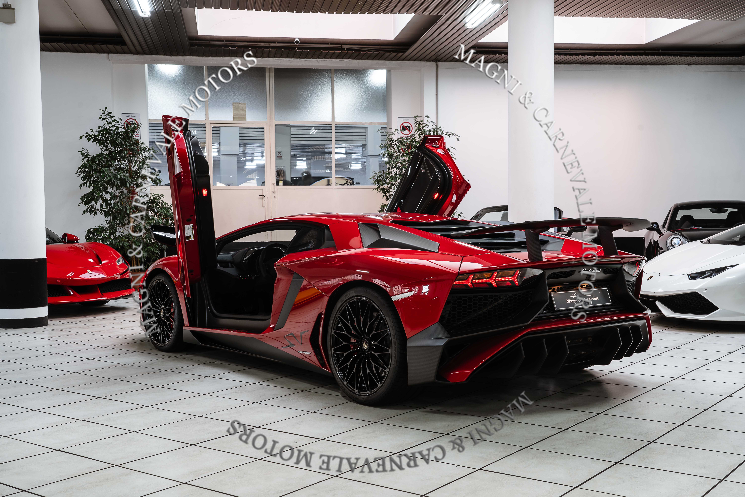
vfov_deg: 33.4
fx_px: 828
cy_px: 248
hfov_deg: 48.5
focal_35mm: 40
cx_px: 372
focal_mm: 40
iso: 200
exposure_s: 1
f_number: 11
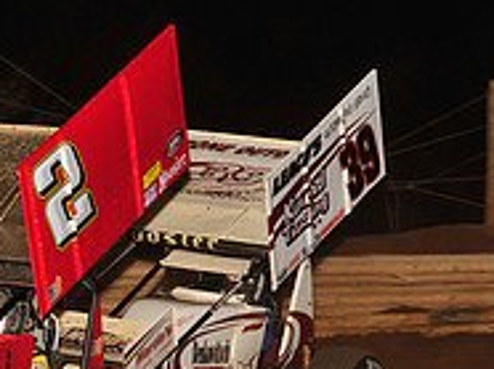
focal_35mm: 240
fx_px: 3421
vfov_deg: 6.2
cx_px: -66
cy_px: 273
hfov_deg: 8.2
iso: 800
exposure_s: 1/320
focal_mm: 80
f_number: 6.3
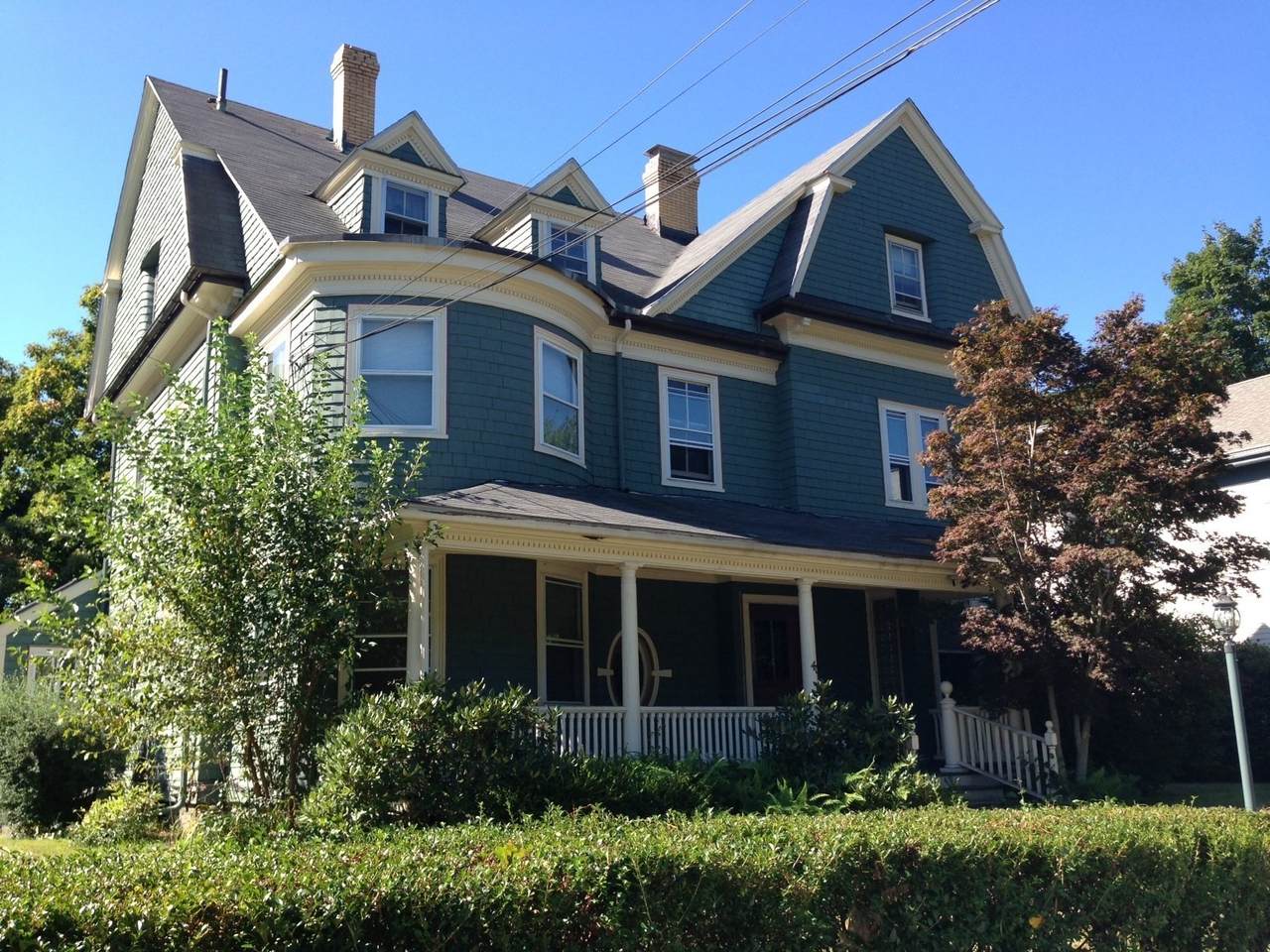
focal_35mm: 33
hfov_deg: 55.4
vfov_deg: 42.9
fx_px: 1211
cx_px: 635
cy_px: 476
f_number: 2.4
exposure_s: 1/471
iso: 50
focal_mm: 4.13
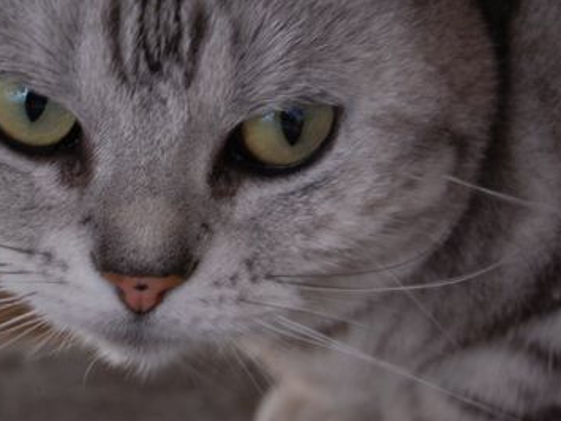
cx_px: 177
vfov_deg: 13.2
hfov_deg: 17.6
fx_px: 1809
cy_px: 182
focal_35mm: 112
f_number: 5.6
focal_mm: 55
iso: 1250
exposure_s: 1/8
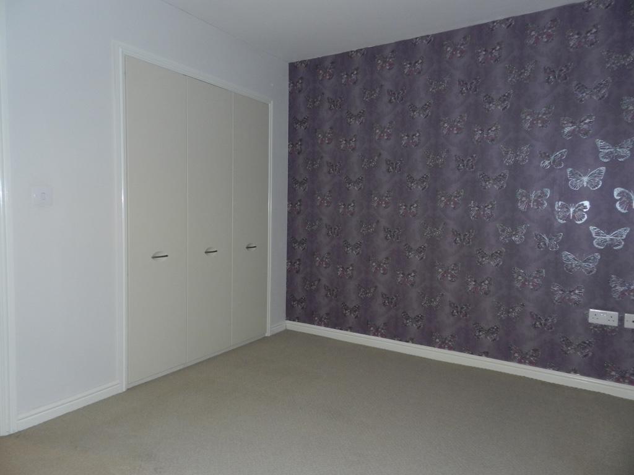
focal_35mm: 23
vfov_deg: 58.9
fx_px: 421
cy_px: 238
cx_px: 317
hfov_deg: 73.9
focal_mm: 4
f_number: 3.4
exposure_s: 1/30
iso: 200
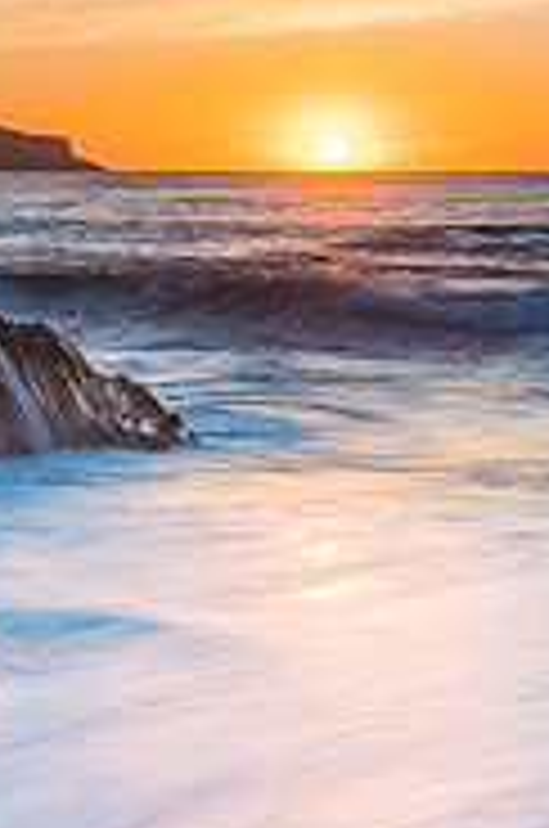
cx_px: 396
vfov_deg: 21.8
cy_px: 231
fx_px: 2135
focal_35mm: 93
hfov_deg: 14.6
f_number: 11
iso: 50
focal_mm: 16
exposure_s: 1.3
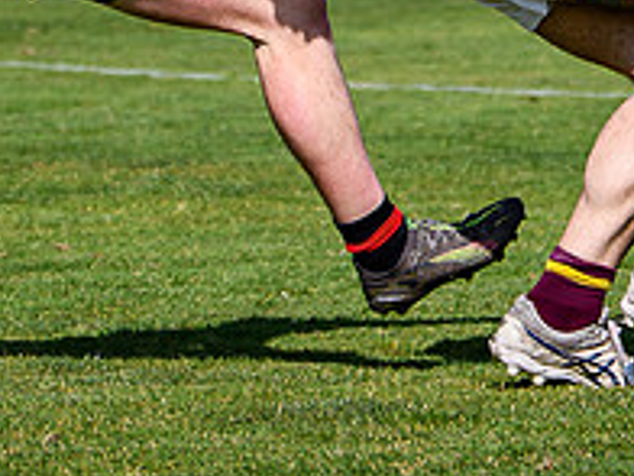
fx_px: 10605
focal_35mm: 579
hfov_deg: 3.4
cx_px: 552
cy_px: -265
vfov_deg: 2.6
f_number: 2.8
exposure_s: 1/2500
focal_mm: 70
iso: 100
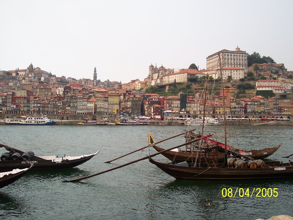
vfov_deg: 37.7
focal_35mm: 38
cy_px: 110
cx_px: 146
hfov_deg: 49.0
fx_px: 322
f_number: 2.8
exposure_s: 1/700
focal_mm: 8
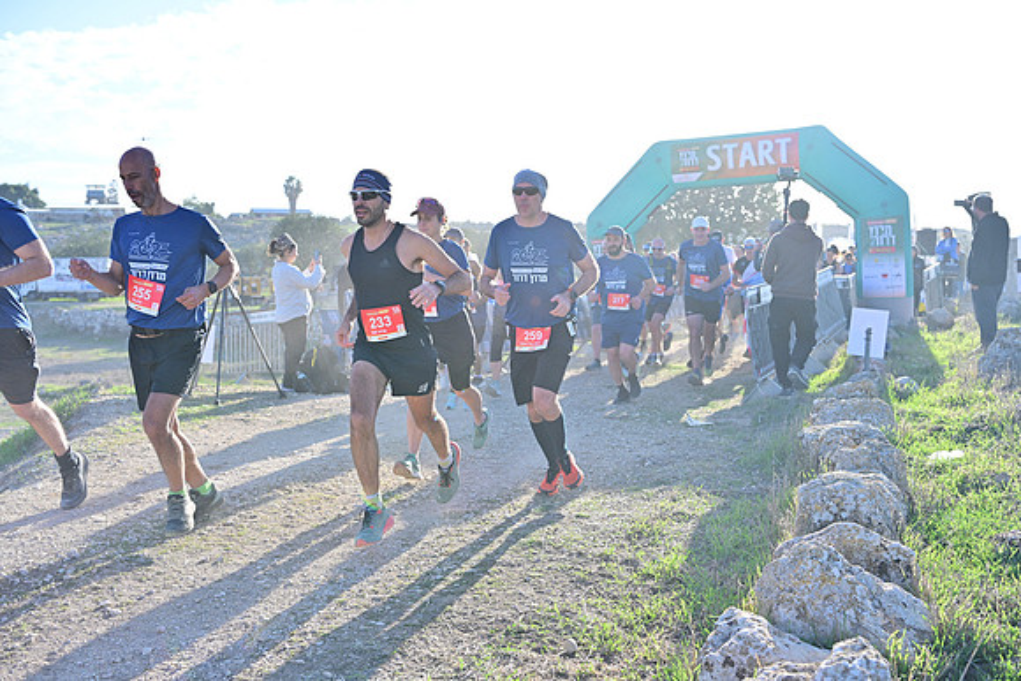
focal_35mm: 37
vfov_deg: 36.0
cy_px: 340
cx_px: 510
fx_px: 1050
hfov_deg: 51.9
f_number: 3.5
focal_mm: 37
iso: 100
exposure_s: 1/500
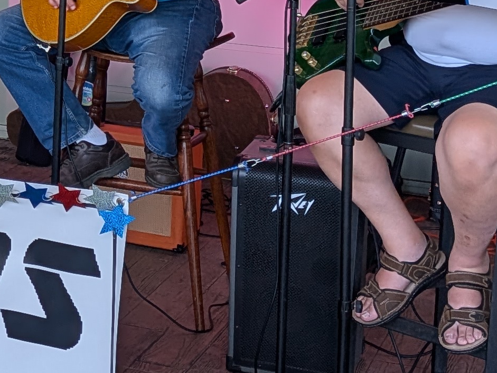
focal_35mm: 102
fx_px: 1465
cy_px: -114
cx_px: -123
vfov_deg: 13.9
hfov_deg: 18.1
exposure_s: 1/182
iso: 28
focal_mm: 4.53
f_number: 1.7
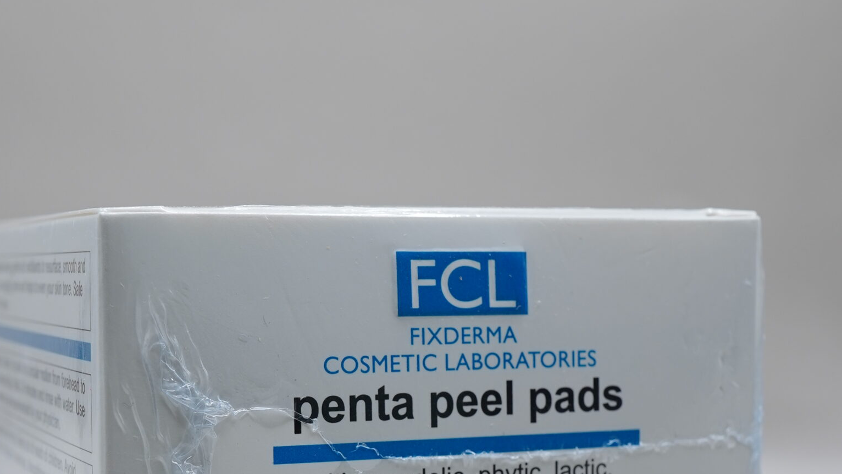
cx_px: 373
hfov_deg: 33.3
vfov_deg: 18.9
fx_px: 1407
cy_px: 394
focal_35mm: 63
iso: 250
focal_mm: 24
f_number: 6.3
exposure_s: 1/80
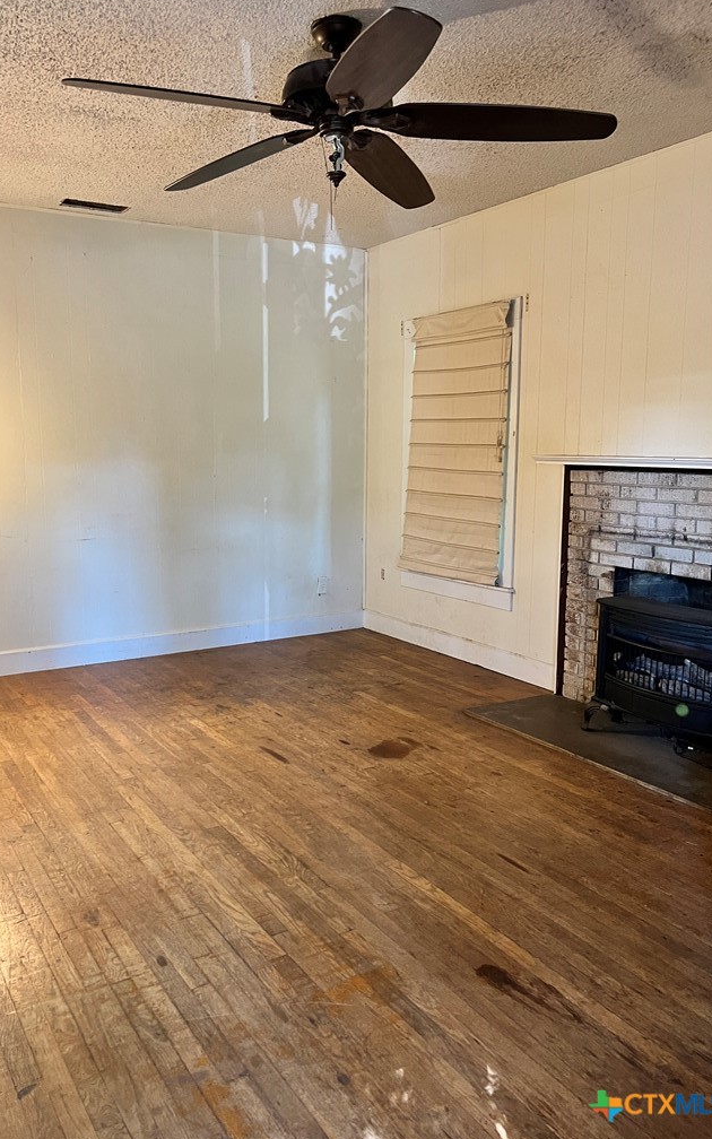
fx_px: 869
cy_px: 566
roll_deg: -1.1
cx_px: 318
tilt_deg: -5.6
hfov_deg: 44.5
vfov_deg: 66.5
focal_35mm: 28
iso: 320
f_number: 1.5
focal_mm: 5.7
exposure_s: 1/60
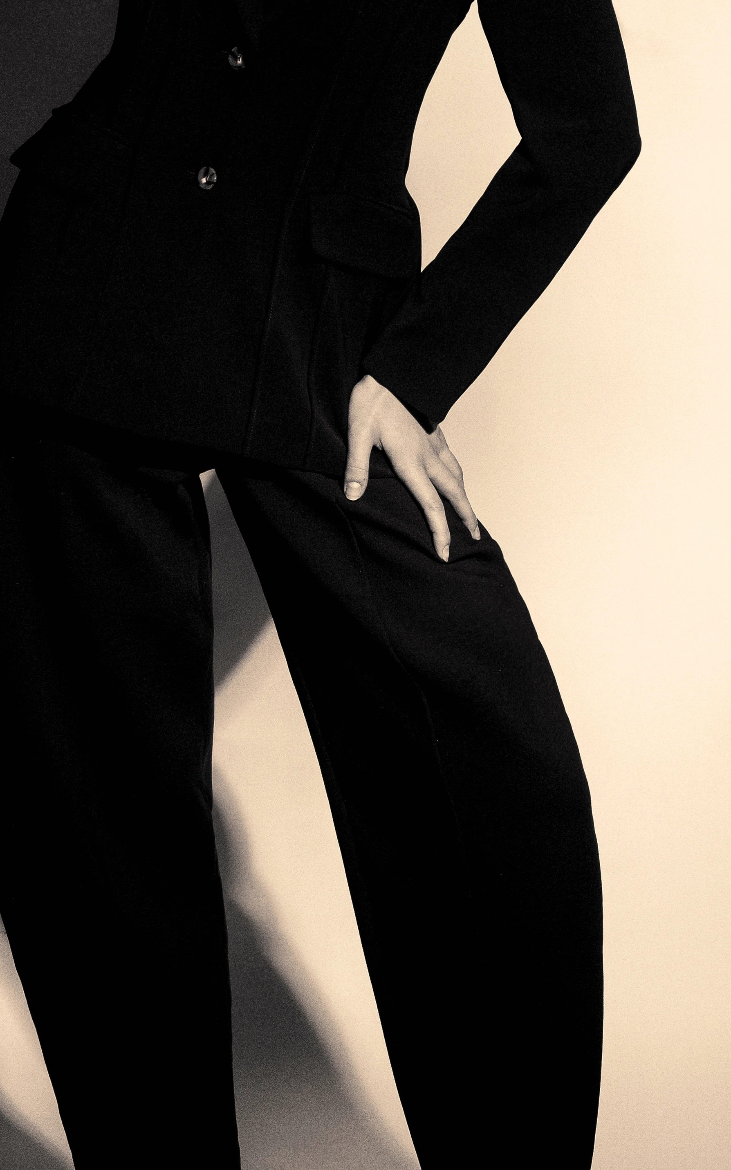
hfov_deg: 11.0
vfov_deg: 17.5
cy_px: 385
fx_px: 3793
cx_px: 244
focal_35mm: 119
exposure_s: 1/250
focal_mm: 58
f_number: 4
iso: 1250
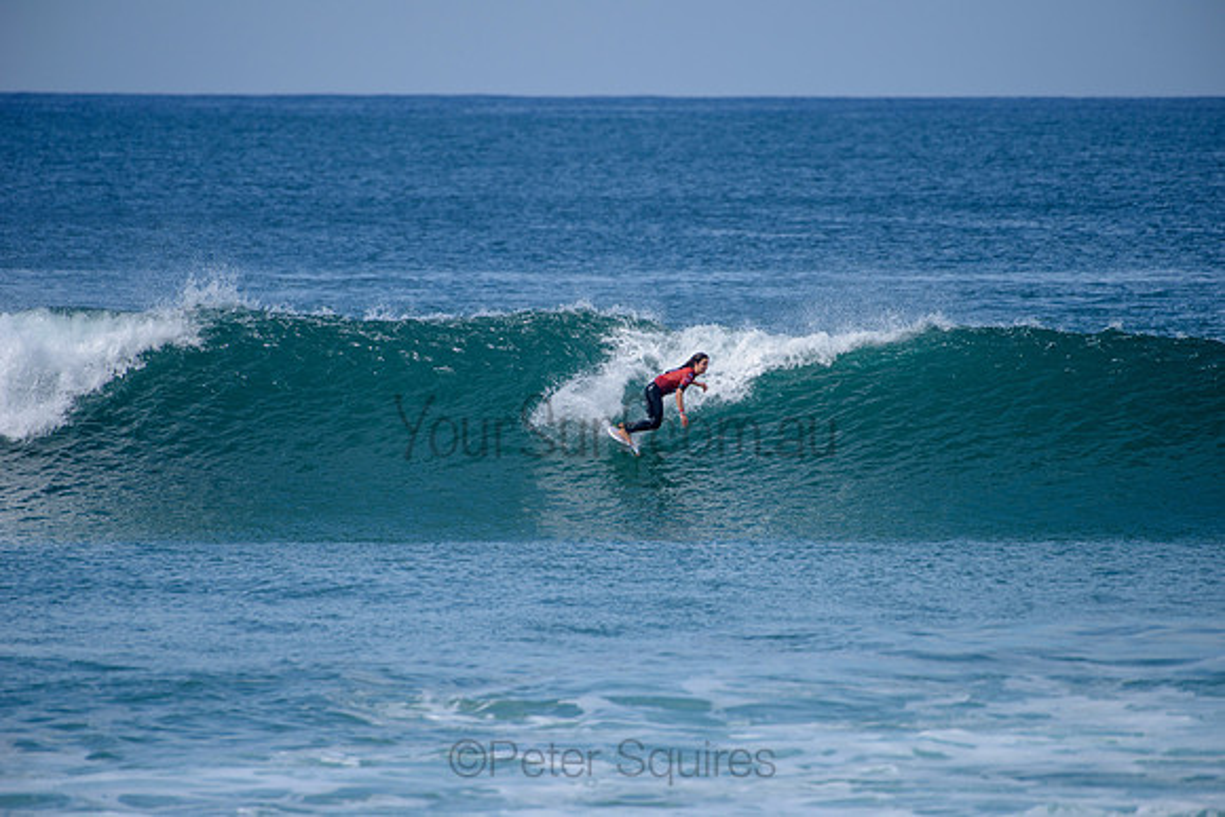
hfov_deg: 4.1
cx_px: 612
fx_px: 17017
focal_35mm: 500
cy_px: 408
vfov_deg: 2.8
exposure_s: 1/2500
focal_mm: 500
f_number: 6.3
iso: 250
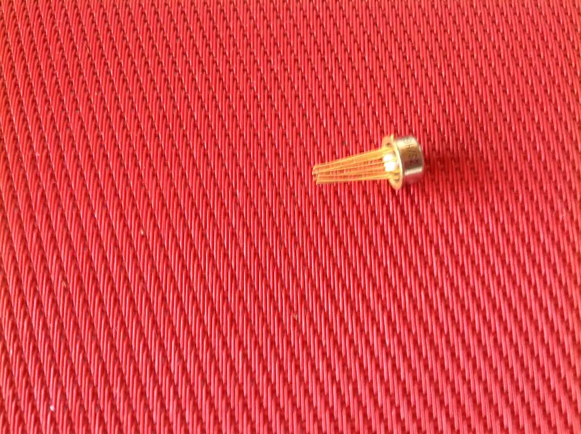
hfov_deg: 52.7
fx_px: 586
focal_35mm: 35
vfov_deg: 40.6
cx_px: 290
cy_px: 217
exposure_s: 1/15
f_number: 2.4
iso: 160
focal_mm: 4.28
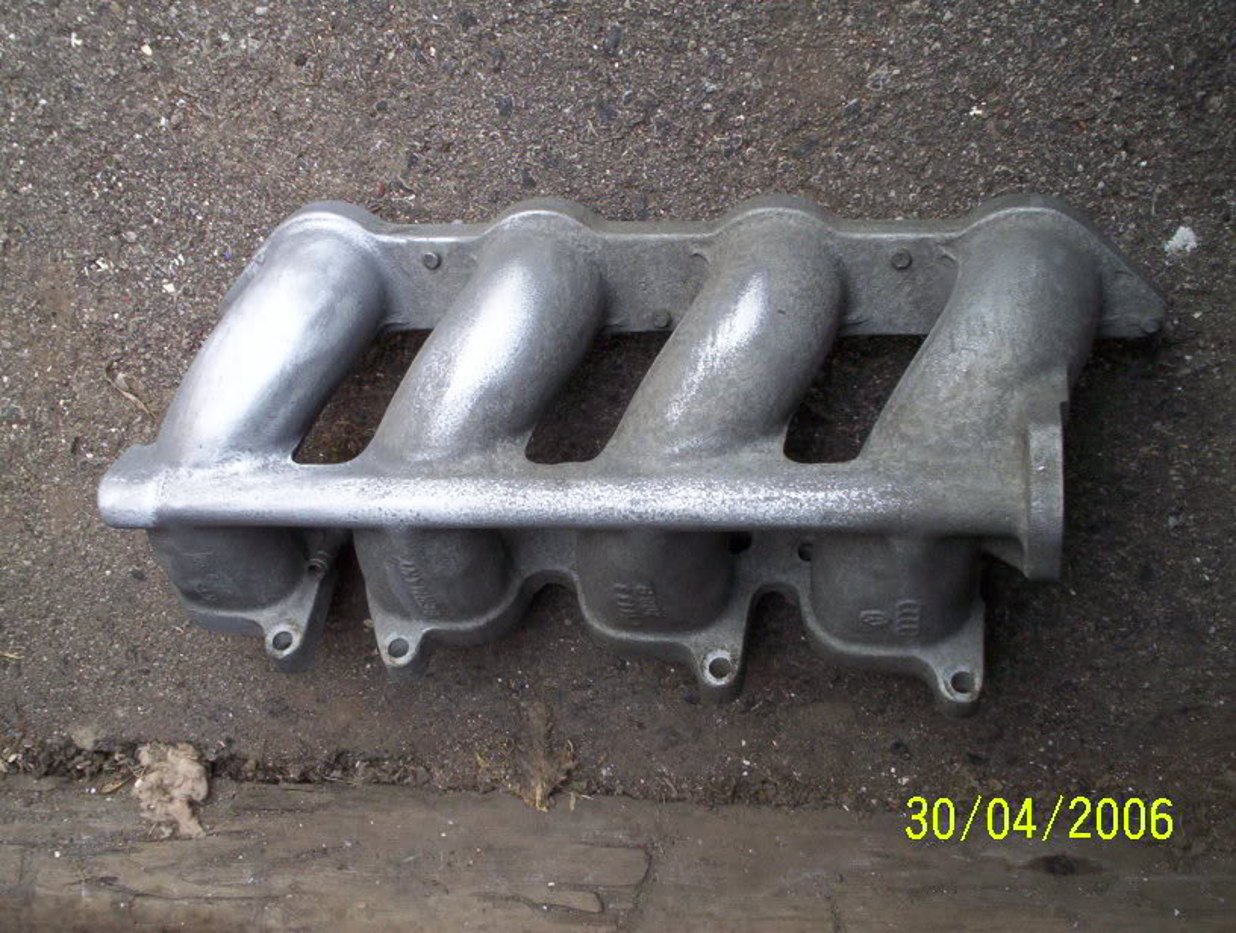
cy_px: 466
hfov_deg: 48.9
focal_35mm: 38
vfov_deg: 37.9
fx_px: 1360
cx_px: 618
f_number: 4.5
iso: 100
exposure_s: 1/70
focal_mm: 4.99
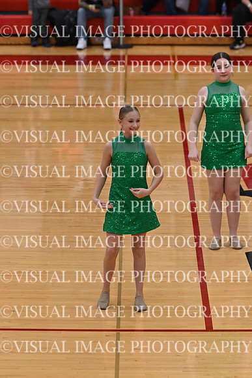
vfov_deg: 11.4
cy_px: 189
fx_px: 1889
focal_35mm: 180
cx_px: 126
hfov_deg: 7.6
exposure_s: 1/400
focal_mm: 120
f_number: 4
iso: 3200
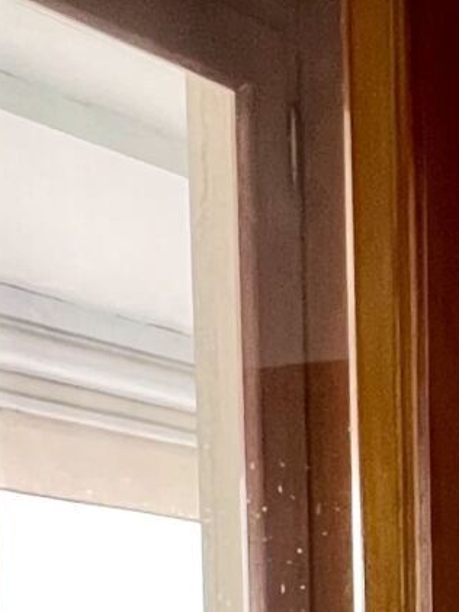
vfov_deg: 20.6
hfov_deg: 16.0
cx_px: 806
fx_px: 1396
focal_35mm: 79
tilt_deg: -5.7
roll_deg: -0.8
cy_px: 955
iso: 320
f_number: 1.8
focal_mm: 1.57
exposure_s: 1/60
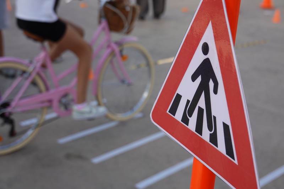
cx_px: 142
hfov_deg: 34.5
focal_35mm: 58
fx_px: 457
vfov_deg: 23.4
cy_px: 94
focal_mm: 21.56
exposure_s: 1/200
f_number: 4
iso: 100
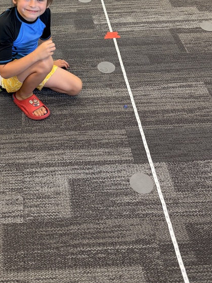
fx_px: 392
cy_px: 51
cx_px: 32
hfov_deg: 29.3
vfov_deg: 38.0
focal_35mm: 48
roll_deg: +2.3
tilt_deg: -39.0
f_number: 1.6
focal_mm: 5.96
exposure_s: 1/120
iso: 100
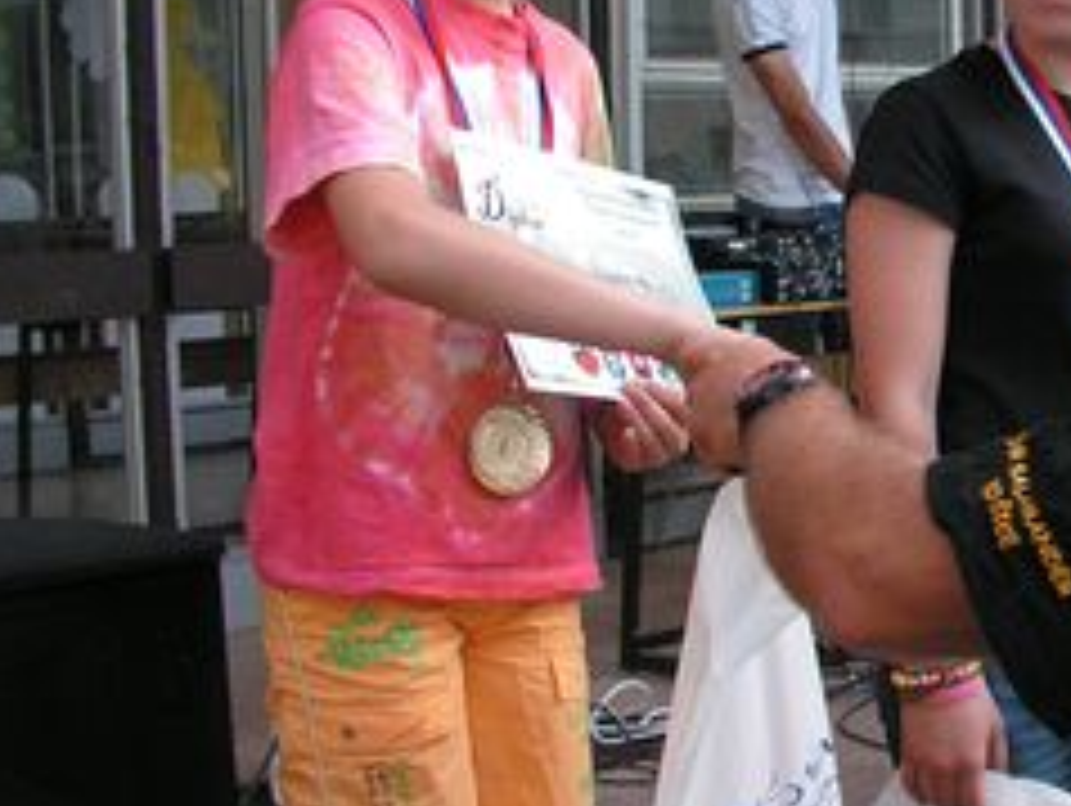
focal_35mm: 68
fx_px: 2106
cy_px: 306
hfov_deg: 27.4
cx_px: 990
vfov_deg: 21.6
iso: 50
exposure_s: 1/100
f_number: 3.2
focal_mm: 6
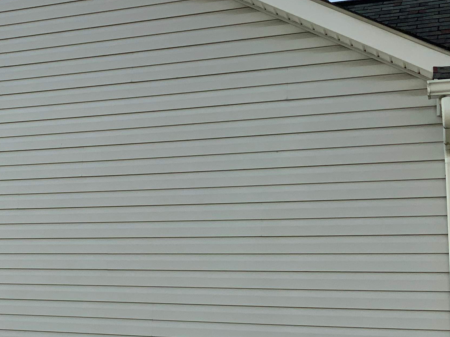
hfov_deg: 26.4
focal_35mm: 70
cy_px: 201
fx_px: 910
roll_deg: -3.2
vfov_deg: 21.0
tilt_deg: +9.8
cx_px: 5
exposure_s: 1/1490
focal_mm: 3
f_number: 1.8
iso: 16
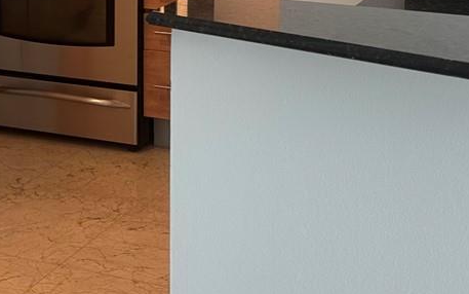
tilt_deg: -8.5
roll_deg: -0.7
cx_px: 122
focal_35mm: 89
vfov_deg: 14.3
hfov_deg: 23.1
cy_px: -40
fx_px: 1138
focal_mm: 6.86
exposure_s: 1/121
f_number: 1.78
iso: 80
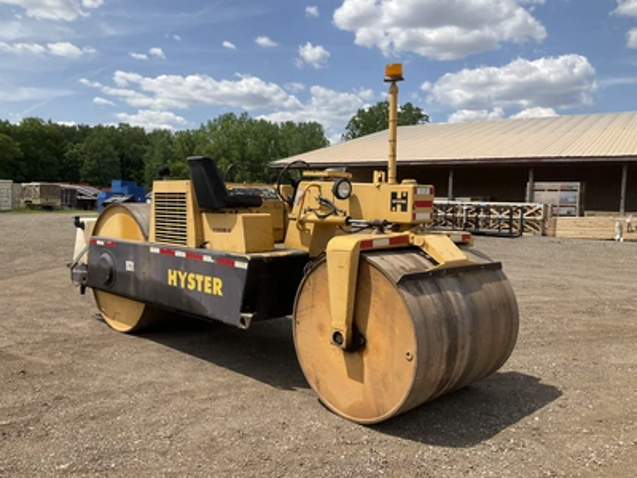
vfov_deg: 48.2
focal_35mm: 29
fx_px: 534
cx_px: 318
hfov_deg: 61.7
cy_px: 239
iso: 25
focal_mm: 3
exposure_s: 1/2141
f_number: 1.8
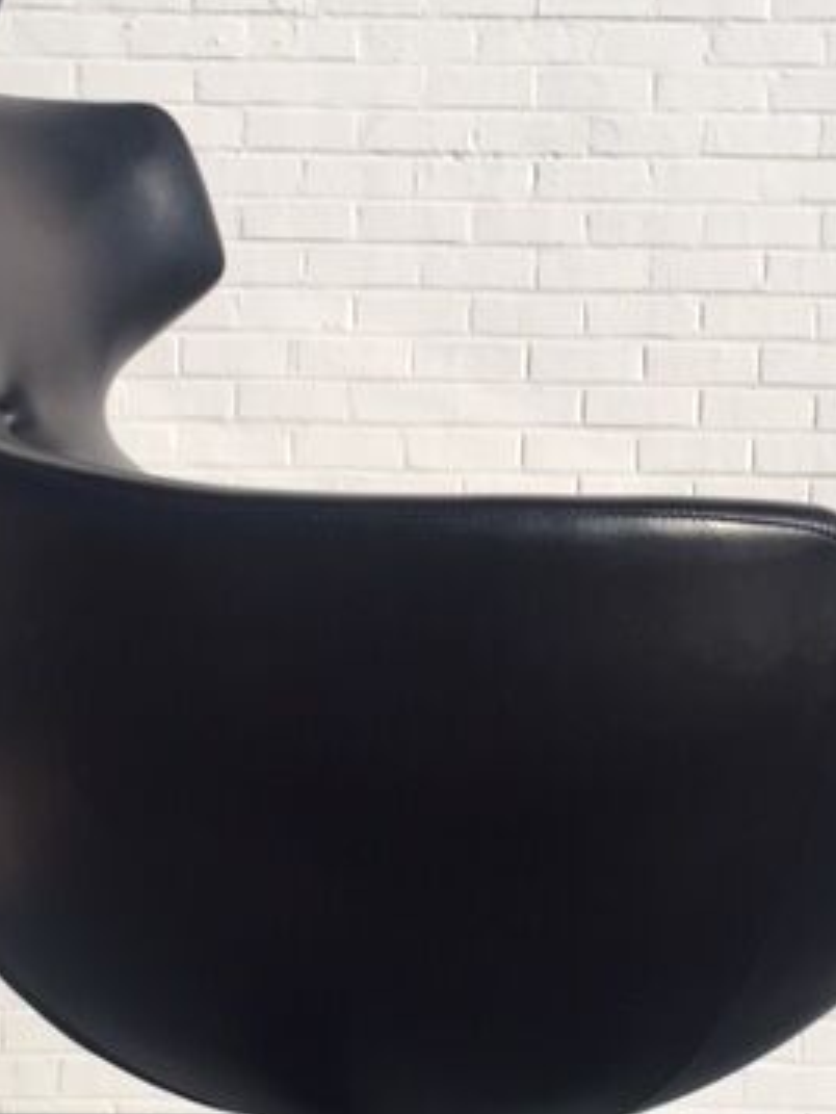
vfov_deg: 36.8
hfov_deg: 28.0
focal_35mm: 52
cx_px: 368
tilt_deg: +1.7
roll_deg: -0.3
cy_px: 615
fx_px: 1673
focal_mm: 4.15
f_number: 2.2
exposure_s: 1/3300
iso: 32
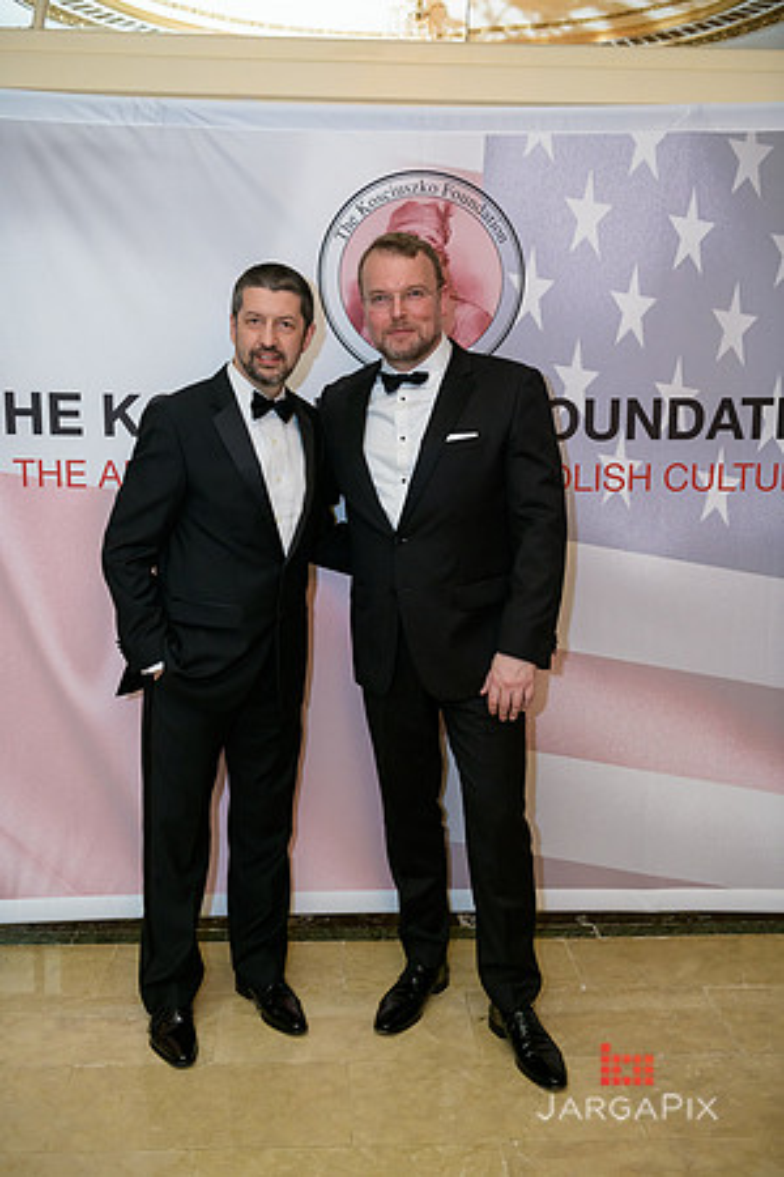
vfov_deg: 50.7
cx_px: 392
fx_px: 1241
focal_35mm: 38
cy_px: 588
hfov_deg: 35.1
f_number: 3.2
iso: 1600
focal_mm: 38
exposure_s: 1/125
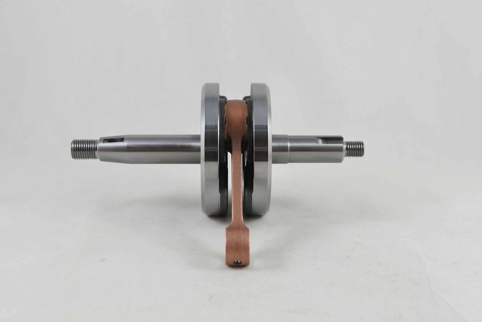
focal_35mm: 38
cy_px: 161
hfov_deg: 50.7
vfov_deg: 35.1
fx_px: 509
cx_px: 241
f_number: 4
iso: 400
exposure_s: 1/160
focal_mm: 14.3
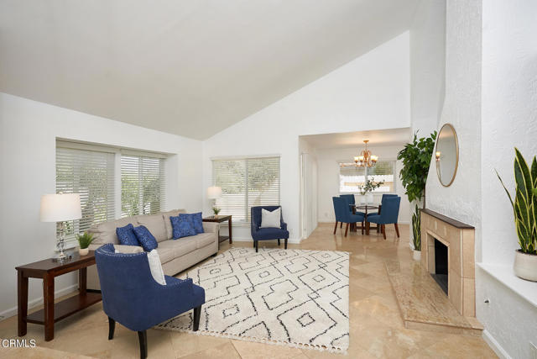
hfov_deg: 96.7
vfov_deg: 73.8
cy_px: 180
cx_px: 268
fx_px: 239
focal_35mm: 16
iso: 800
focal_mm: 16
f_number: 9
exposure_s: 1/100
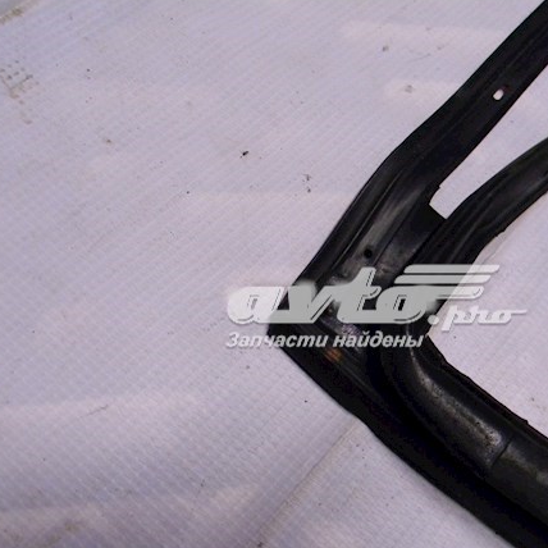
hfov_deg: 44.2
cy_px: 303
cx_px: 373
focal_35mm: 37
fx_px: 663
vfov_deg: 44.9
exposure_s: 1/38.6
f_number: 3.5
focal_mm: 5
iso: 400
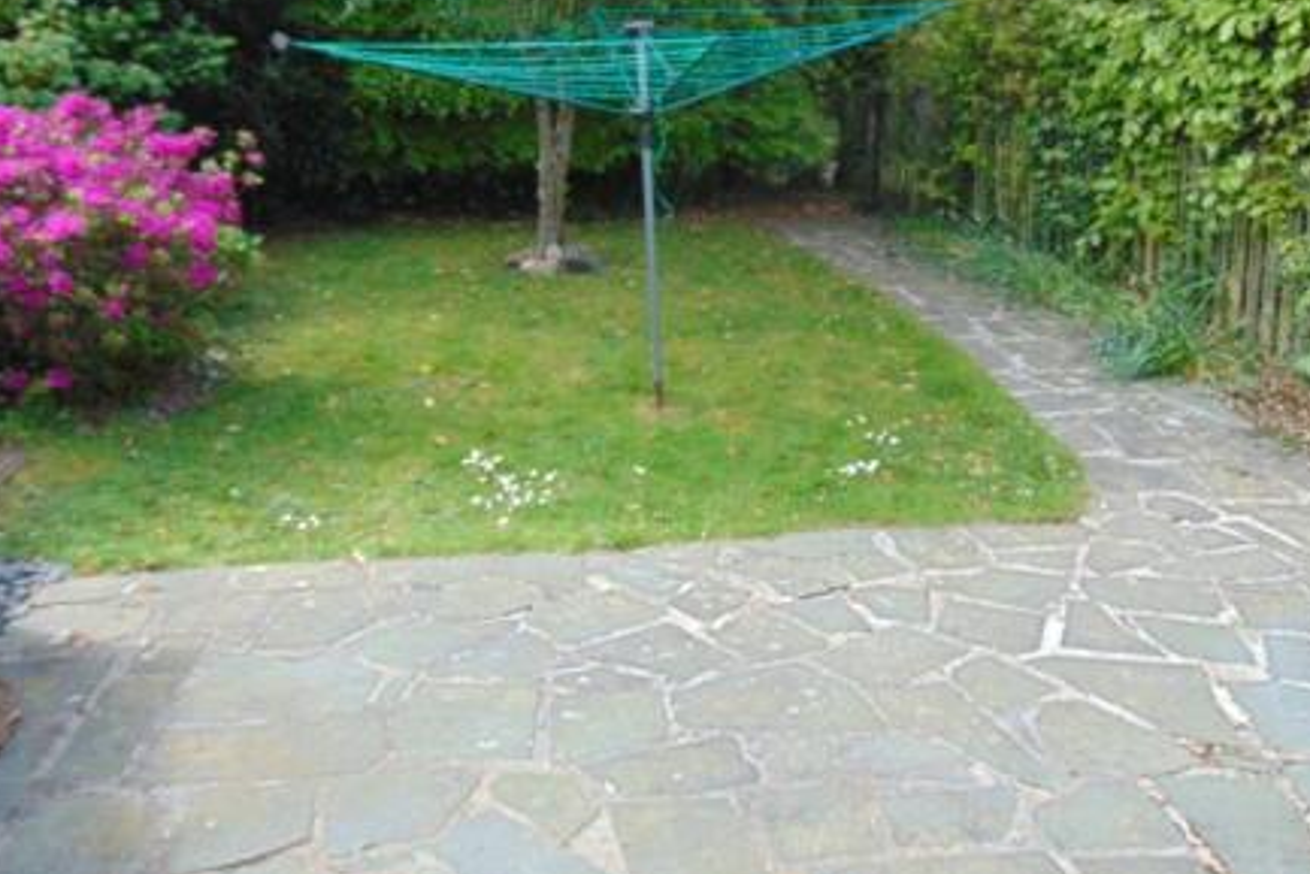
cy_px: 370
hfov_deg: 54.4
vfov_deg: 37.8
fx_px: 1274
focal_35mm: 35
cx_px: 664
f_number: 3
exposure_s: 1/320
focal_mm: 4.5
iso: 80
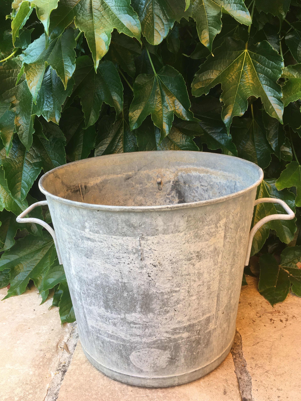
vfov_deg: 60.0
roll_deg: +2.4
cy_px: 201
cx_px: 152
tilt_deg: -18.5
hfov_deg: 46.8
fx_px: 348
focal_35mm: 30
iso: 32
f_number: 2.2
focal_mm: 4.15
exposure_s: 1/100
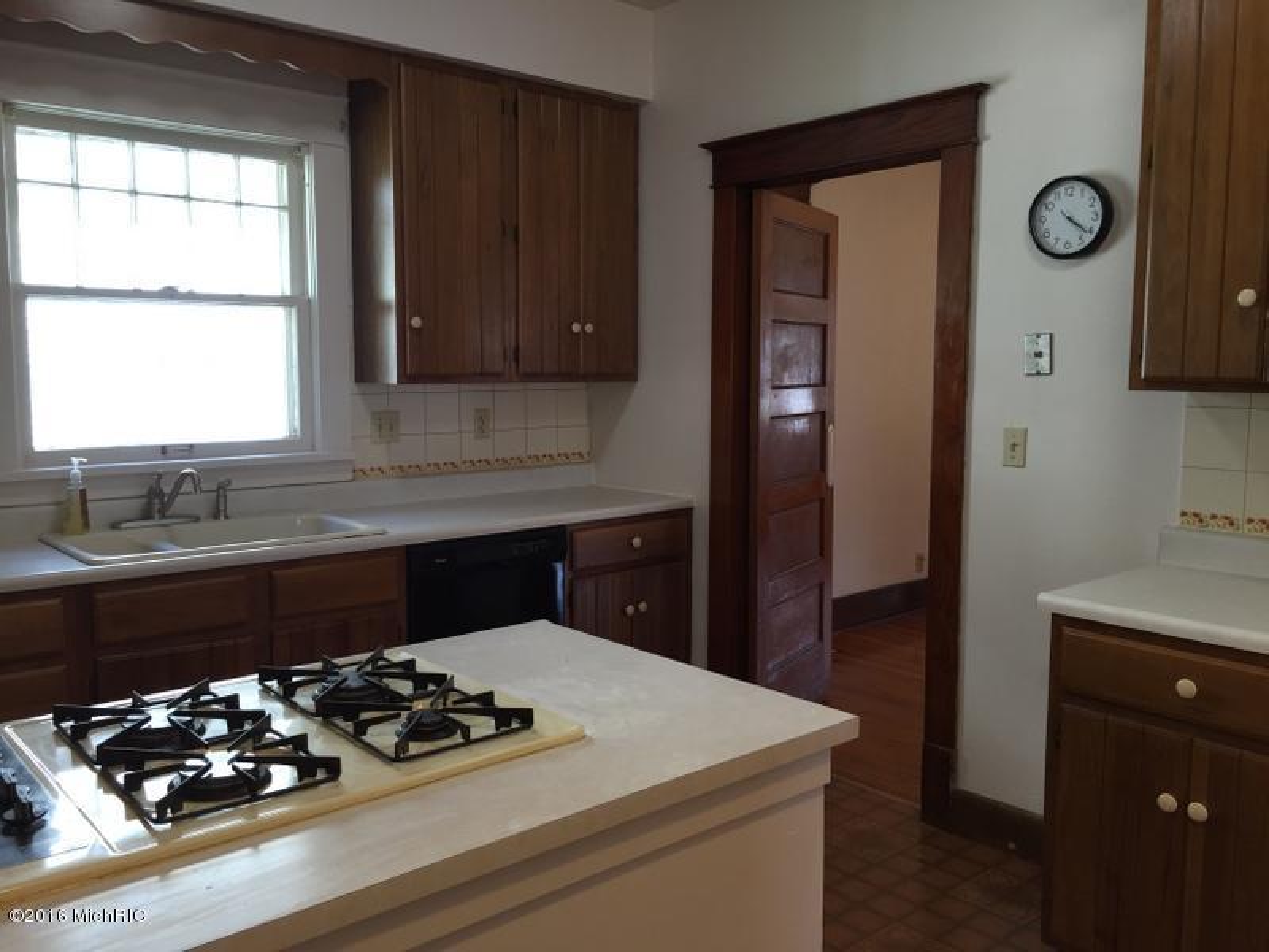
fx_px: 1063
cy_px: 476
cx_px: 634
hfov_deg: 61.7
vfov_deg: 48.2
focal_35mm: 29
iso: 32
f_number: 2.2
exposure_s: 1/40
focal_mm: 4.15
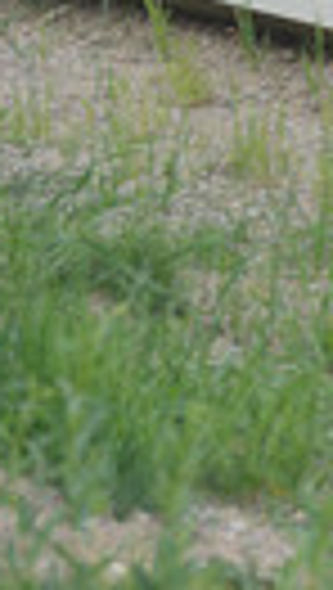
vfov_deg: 3.5
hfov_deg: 1.9
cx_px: 873
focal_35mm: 625
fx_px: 9779
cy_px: 124
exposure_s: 1/640
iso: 800
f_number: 6.3
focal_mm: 195
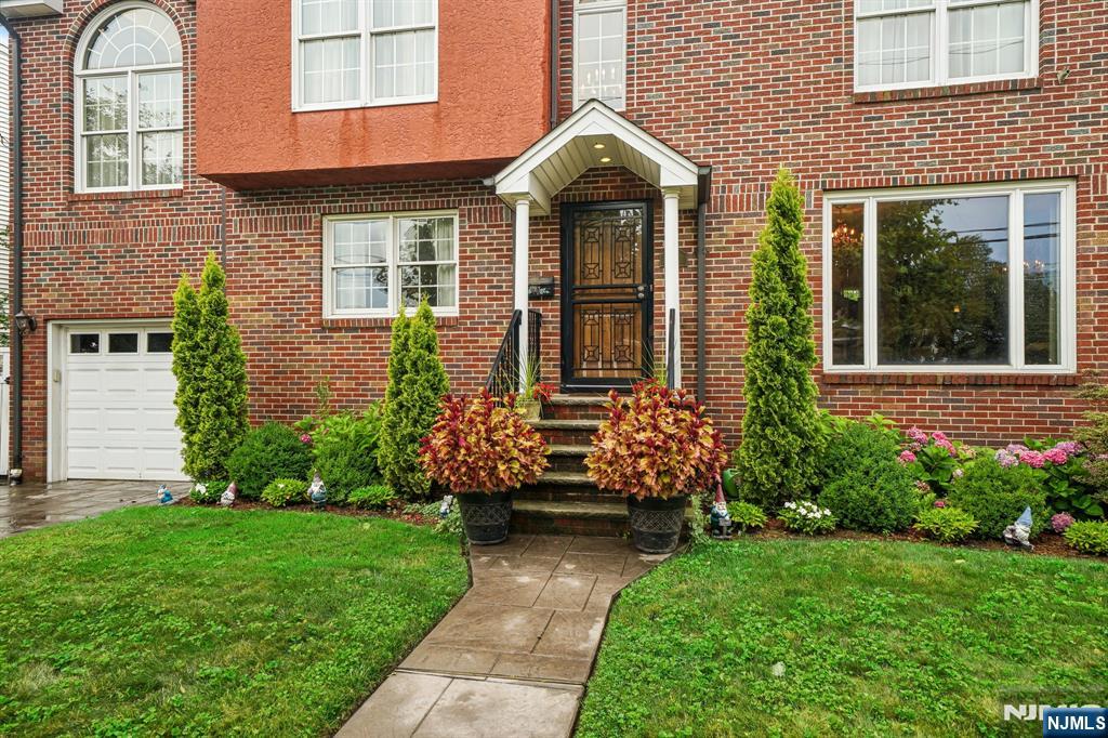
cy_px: 369
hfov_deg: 78.6
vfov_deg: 57.2
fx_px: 677
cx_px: 554
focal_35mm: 22
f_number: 10
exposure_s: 1/25
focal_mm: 22
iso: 100
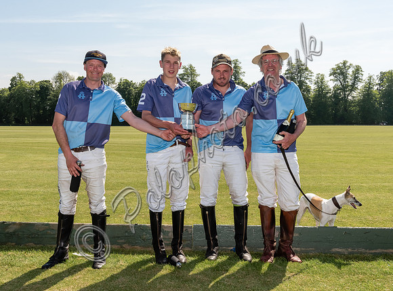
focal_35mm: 38
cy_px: 131
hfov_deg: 49.6
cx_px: 200
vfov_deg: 37.7
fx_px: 426
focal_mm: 32
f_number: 20
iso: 640
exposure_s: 1/250
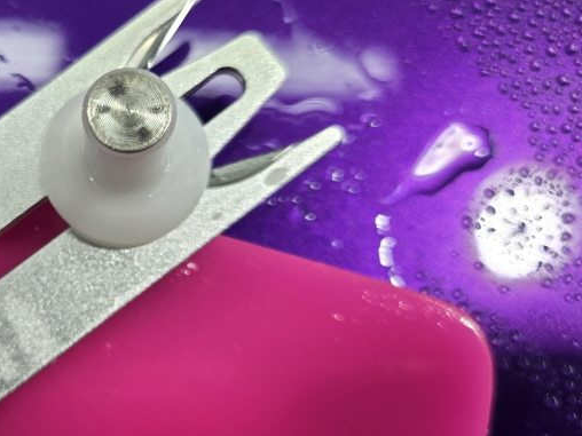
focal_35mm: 43
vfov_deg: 33.6
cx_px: 81
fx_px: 723
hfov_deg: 41.1
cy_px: 223
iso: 50
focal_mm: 5.4
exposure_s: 1/120
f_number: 1.8
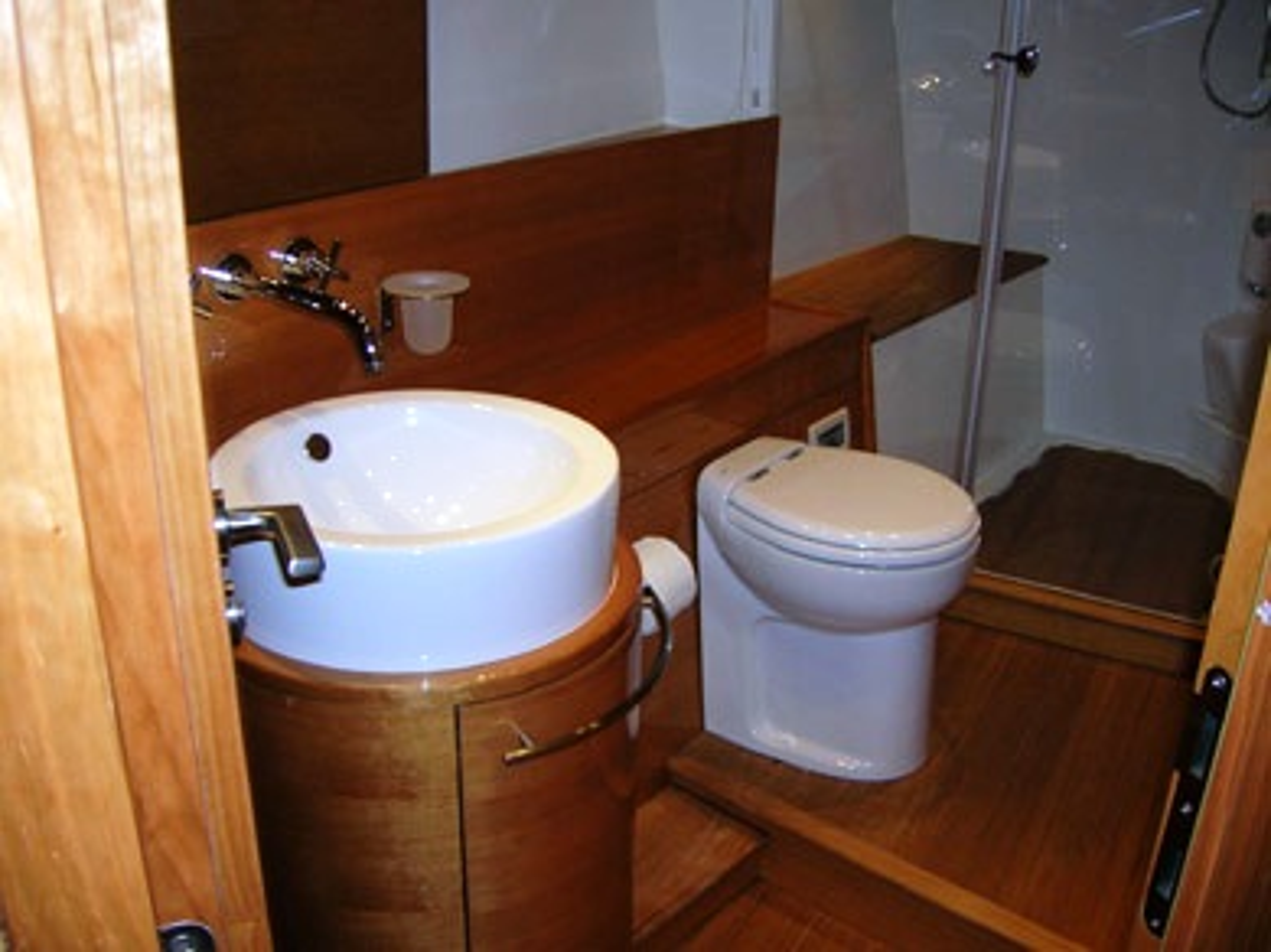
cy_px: 476
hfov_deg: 54.0
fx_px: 1248
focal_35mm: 34
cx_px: 636
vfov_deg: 41.8
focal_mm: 5.7
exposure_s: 1/60.1
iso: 50
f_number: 2.9
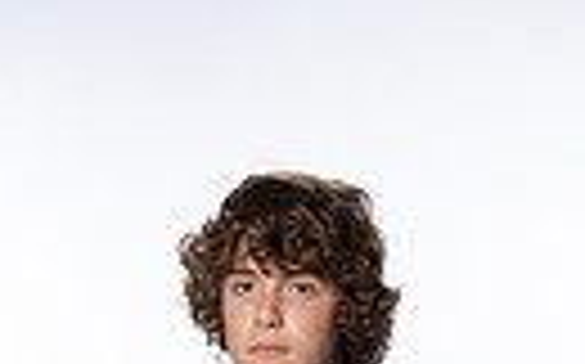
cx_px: 302
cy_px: 1002
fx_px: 2644
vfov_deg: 7.2
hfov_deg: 12.6
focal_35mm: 166
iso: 640
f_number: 8
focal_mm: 47
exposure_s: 1/250
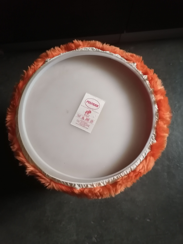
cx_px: 92
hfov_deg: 51.4
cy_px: 122
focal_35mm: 27
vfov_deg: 65.3
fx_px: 190
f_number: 1.8
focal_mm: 5.3
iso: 1000
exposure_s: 1/25
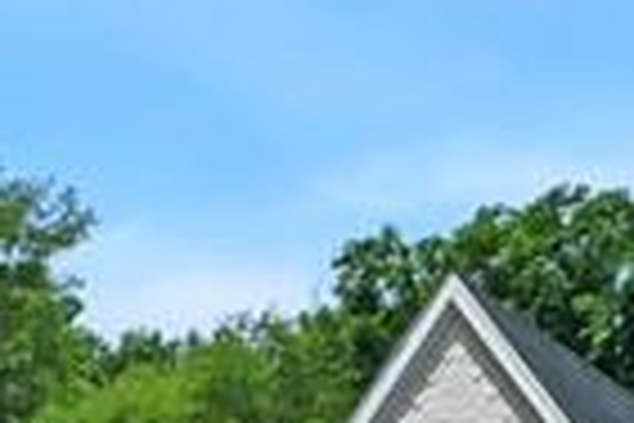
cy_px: 1184
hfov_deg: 12.1
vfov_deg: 7.3
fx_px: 2994
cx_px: 207
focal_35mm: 170
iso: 100
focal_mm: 8.38
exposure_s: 1/1600
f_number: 2.8
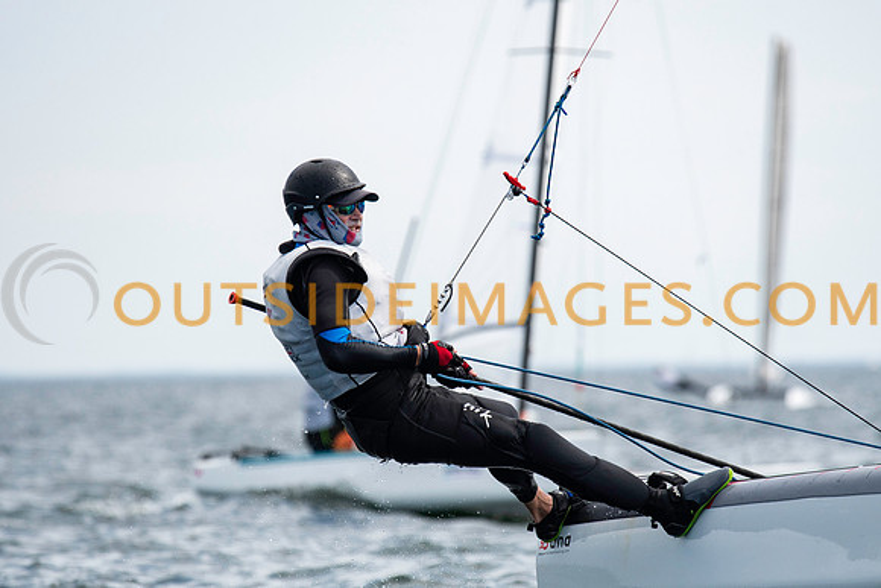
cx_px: 440
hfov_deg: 4.6
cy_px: 294
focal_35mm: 450
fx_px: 11015
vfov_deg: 3.1
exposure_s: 1/4000
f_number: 5
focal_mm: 300
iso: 400
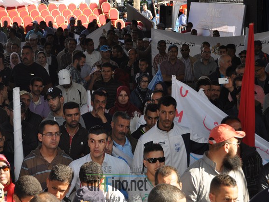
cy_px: 101
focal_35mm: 91
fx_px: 704
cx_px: 117
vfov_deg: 16.3
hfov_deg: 21.6
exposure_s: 1/200
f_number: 5.6
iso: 200
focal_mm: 55
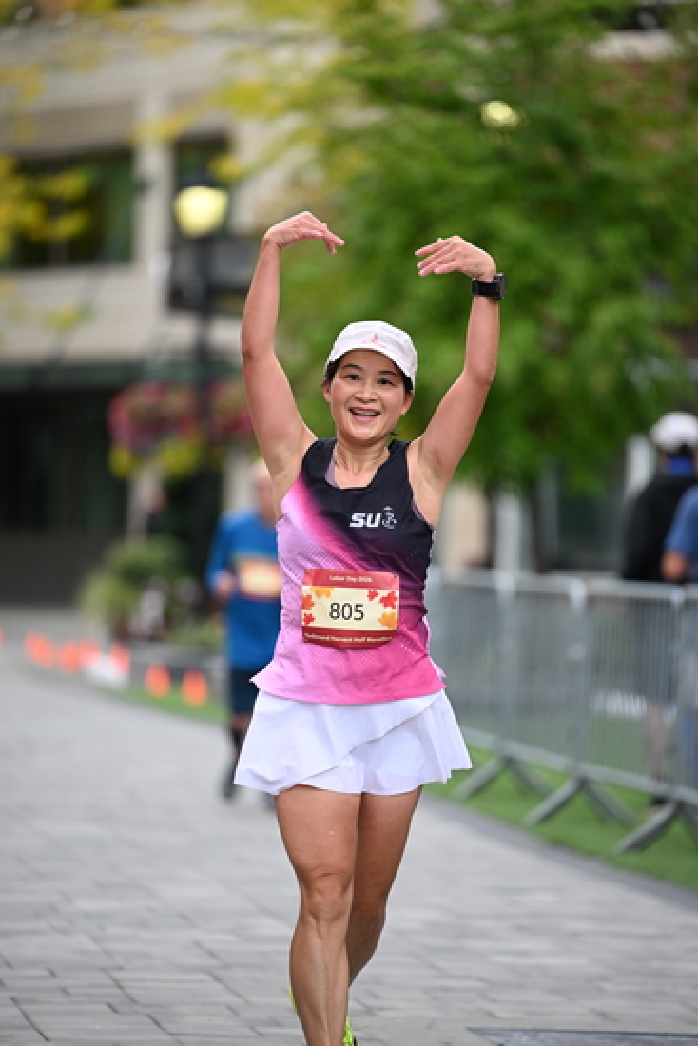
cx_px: 349
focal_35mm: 190
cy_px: 523
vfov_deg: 10.8
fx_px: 5522
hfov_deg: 7.2
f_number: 2.8
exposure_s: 1/2000
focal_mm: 190
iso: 640
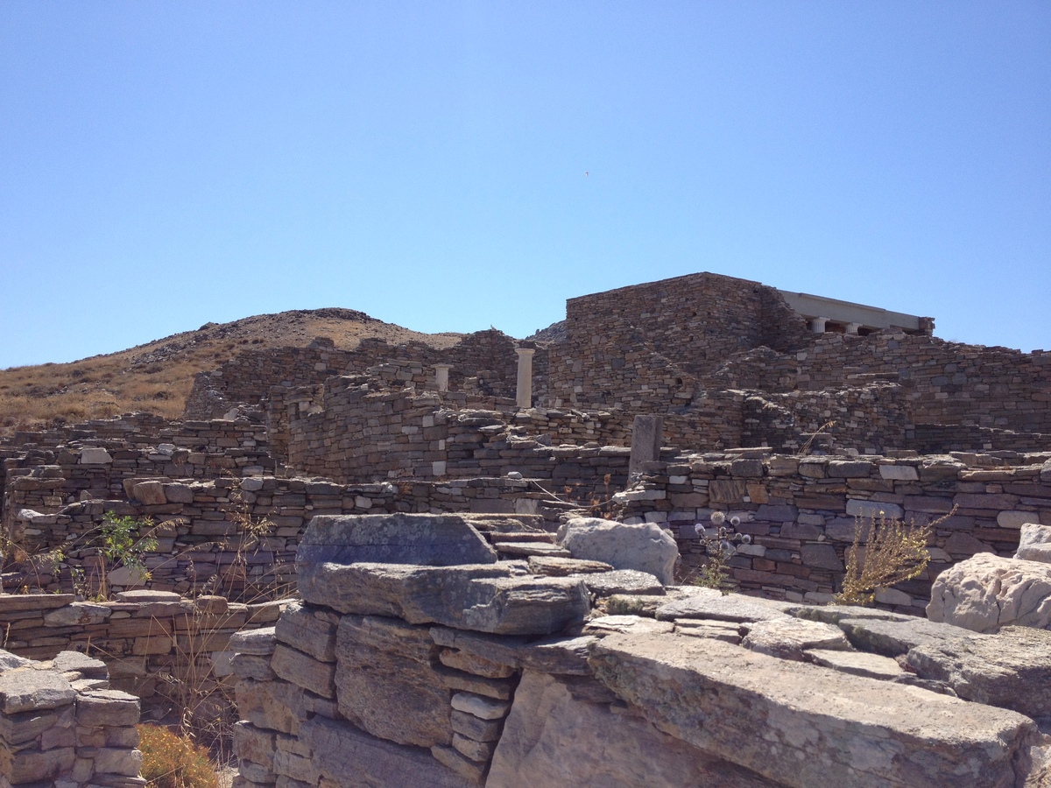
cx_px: 526
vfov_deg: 40.7
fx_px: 1063
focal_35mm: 35
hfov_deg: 52.6
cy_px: 394
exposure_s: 1/1783
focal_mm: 4.28
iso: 50
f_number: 2.4
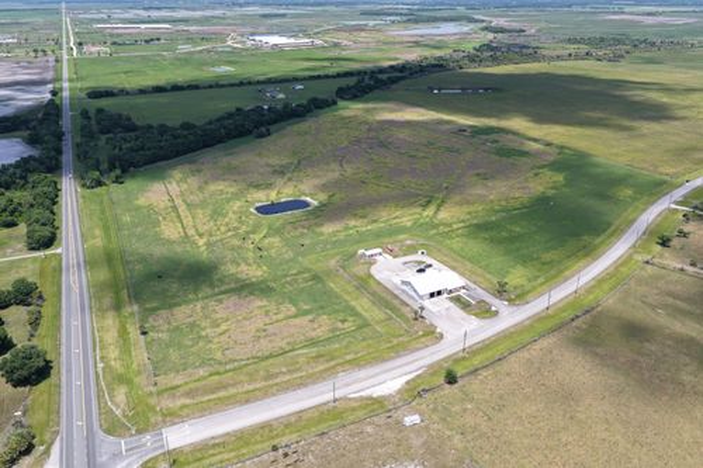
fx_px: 547
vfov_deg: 46.4
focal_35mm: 28
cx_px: 352
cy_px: 234
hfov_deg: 65.5
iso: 100
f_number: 2.8
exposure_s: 1/15
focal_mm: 14.45
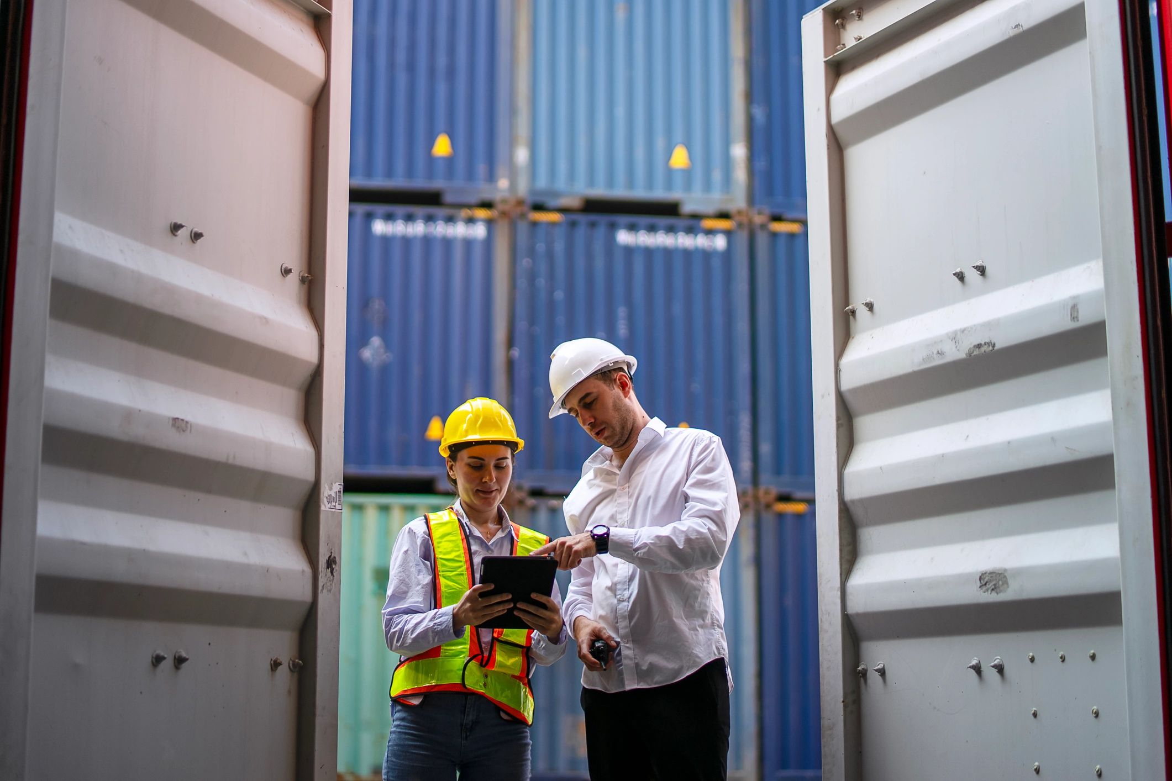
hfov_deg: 39.6
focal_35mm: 50
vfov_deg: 27.0
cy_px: 390
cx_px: 586
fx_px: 1628
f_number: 1.4
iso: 100
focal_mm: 50
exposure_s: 1/1600
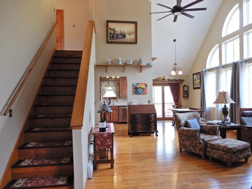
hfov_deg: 71.6
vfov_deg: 56.8
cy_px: 94
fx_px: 175
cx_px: 126
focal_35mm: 24
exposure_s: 1/30
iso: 125
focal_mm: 4.3
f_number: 3.4
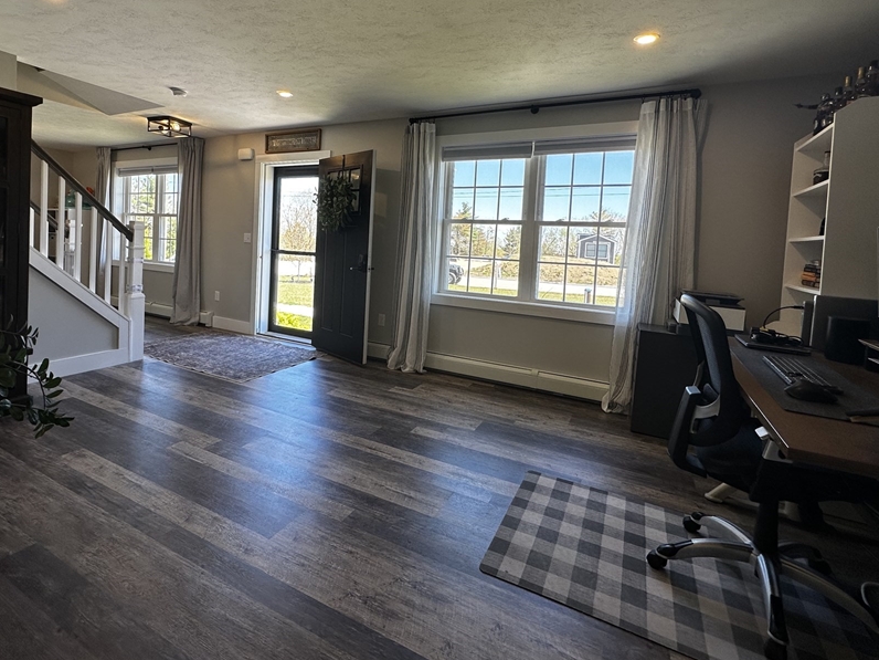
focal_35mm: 18
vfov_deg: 70.7
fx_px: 457
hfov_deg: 87.4
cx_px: 386
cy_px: 259
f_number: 2.2
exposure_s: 1/120
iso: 50
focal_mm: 2.22
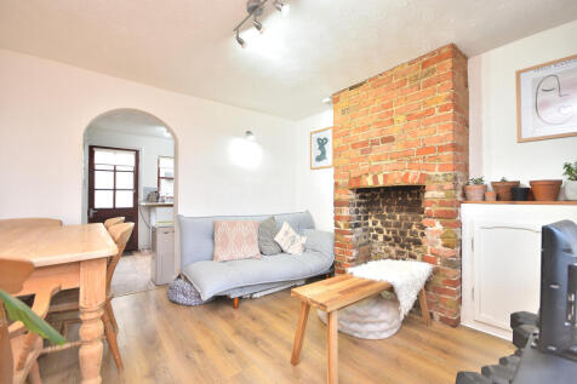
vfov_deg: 77.3
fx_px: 240
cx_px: 288
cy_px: 192
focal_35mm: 15
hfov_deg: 100.4
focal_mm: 10
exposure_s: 1/8
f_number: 4.5
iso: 100
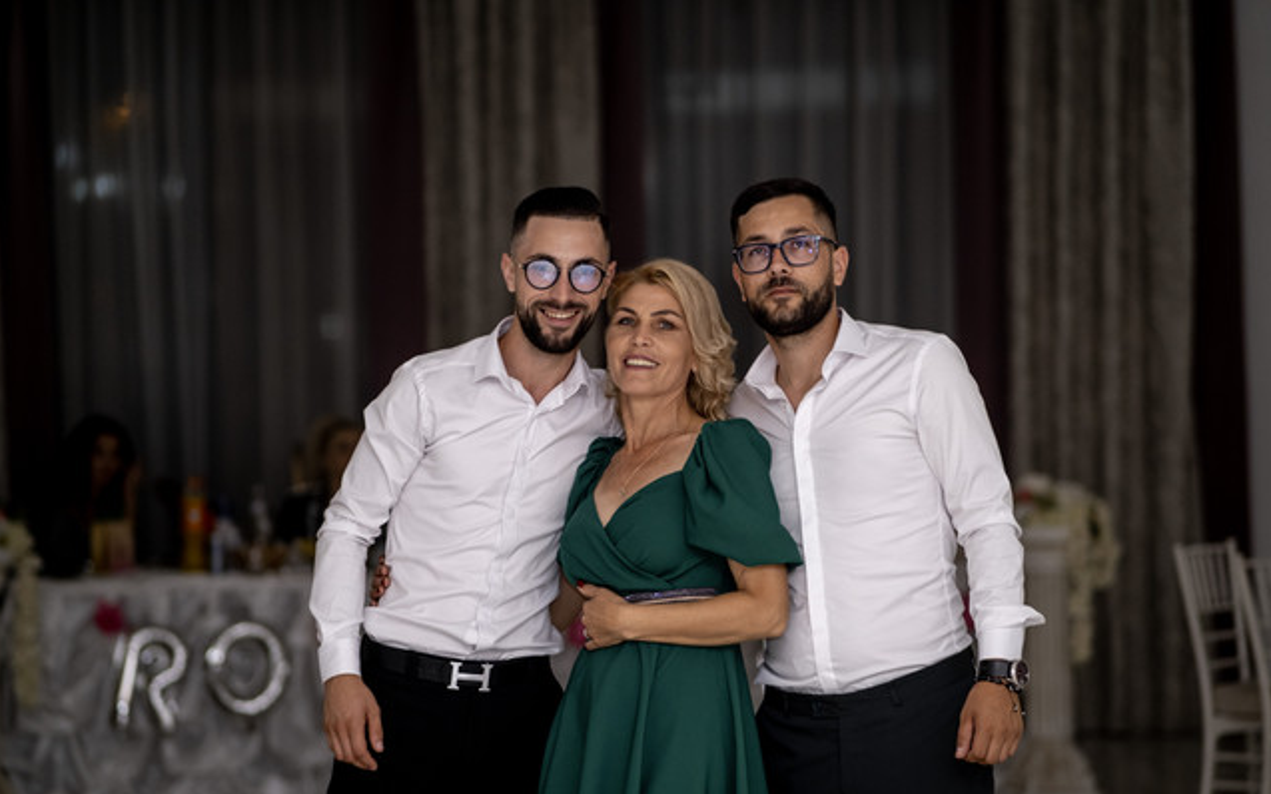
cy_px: 424
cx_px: 635
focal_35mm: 131
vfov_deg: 10.0
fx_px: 4537
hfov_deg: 15.9
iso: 1000
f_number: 1.8
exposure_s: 1/200
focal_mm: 85
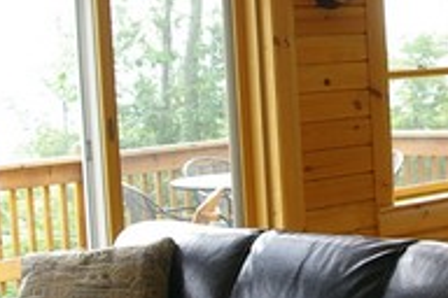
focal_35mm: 106
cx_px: 380
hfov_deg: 19.0
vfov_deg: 12.9
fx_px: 1320
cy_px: 134
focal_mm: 17
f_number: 4
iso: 400
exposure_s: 1/60
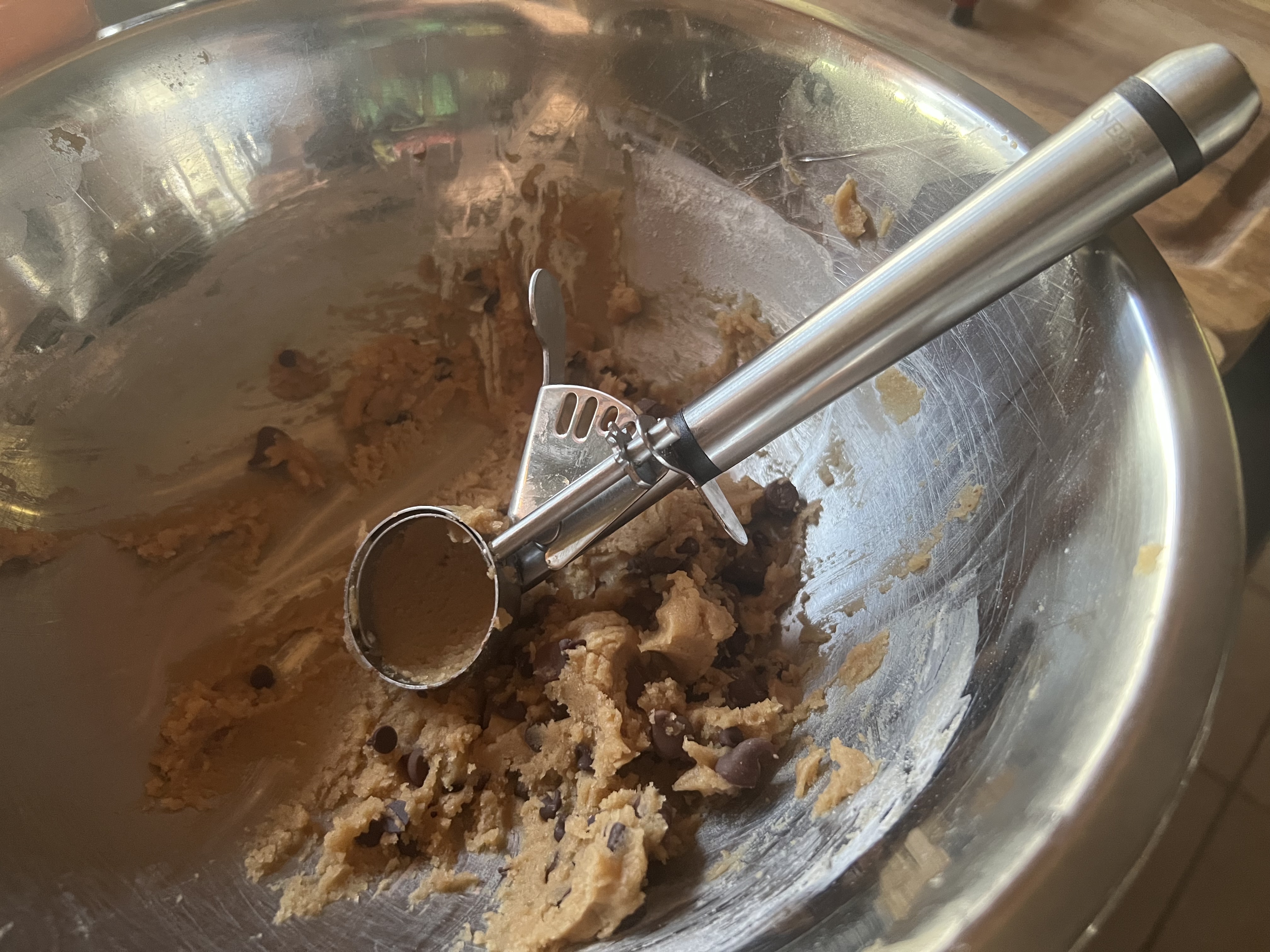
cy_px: 476
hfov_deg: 67.3
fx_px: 954
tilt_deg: -54.3
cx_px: 635
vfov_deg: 53.1
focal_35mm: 26
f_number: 1.5
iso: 500
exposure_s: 1/47
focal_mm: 5.7
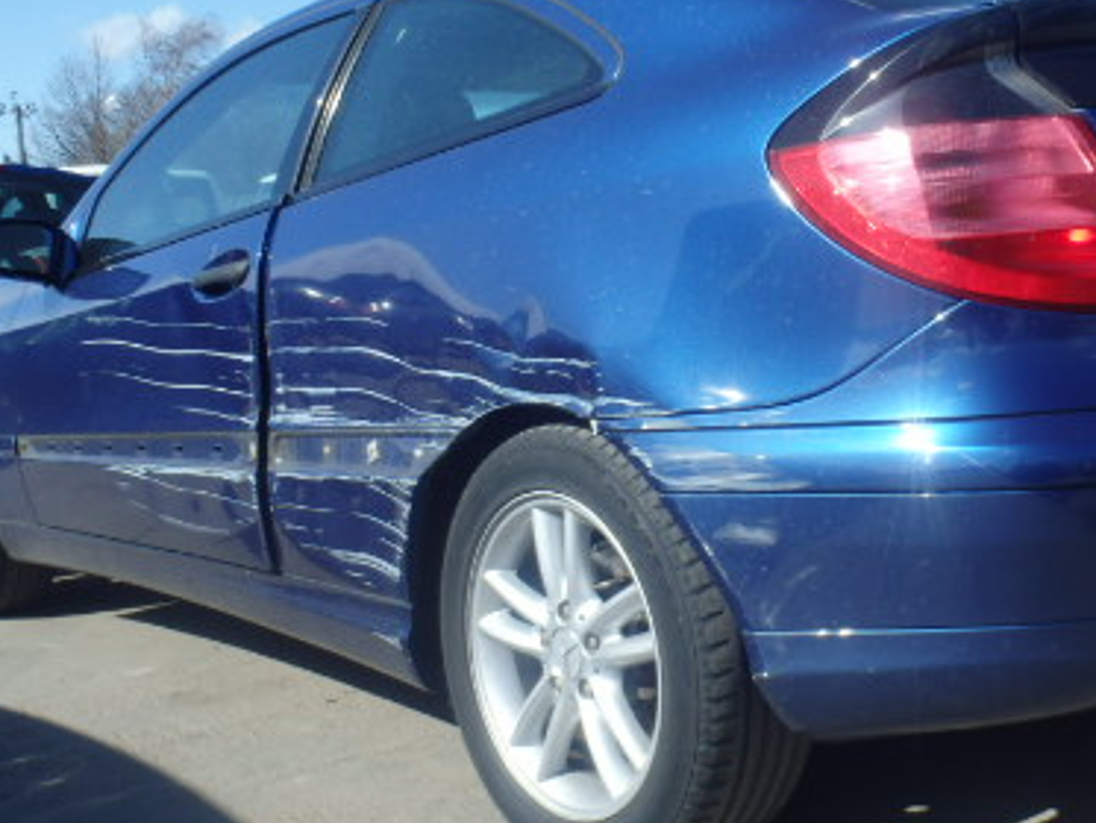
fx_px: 1520
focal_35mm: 48
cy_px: 382
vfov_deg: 30.3
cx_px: 746
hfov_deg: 39.1
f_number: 3.9
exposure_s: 1/640
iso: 125
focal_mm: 5
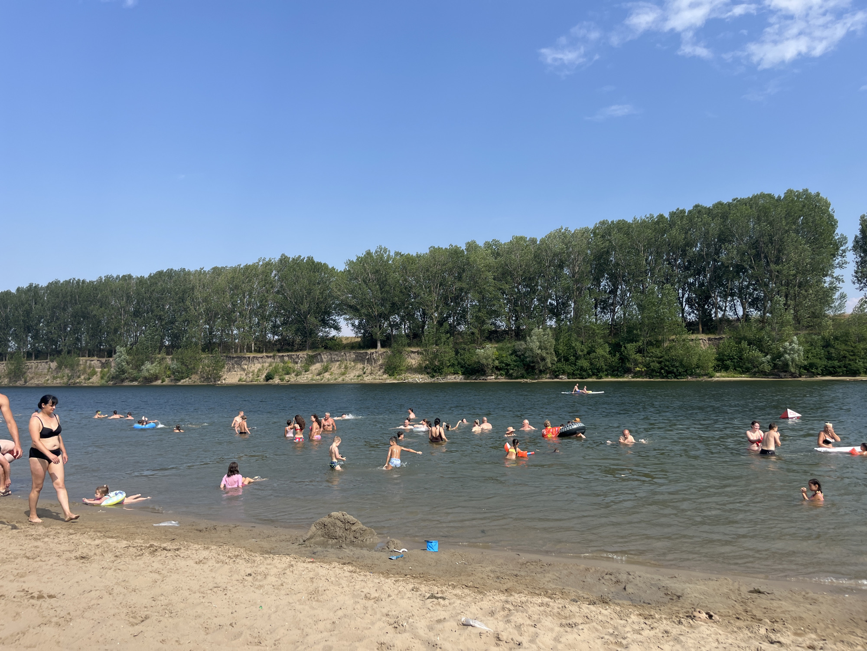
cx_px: 434
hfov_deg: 67.3
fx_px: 651
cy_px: 326
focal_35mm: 26
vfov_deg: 53.1
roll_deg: +1.4
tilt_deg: +3.9
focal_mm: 5.1
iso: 50
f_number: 1.6
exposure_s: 1/2899
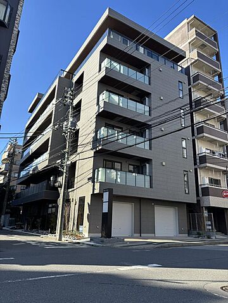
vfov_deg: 67.3
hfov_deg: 53.1
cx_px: 114
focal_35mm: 26
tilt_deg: +18.8
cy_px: 152
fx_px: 228
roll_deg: -1.5
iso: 50
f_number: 1.6
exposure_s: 1/1103
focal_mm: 5.96
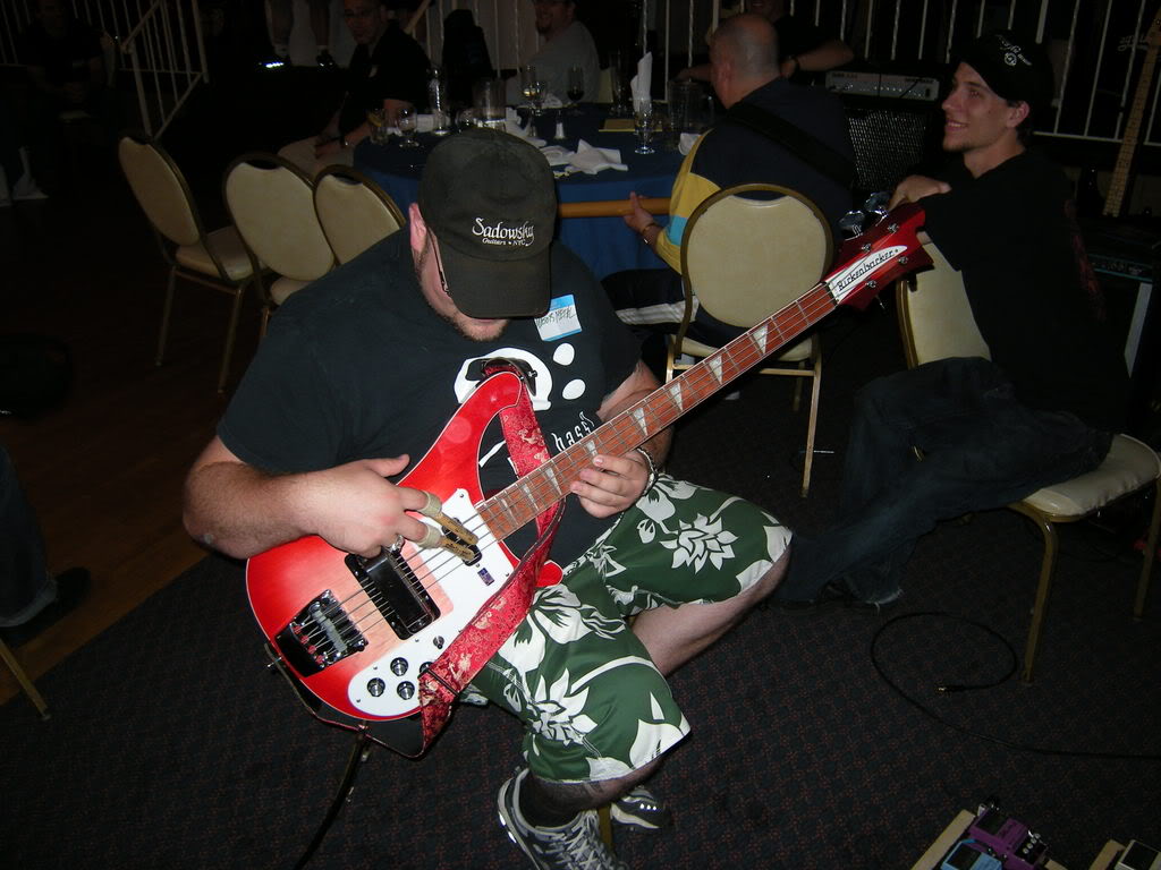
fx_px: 1040
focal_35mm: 31
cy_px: 435
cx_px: 580
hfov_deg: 58.4
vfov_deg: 45.4
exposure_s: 1/60
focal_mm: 5.3
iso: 77
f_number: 2.9
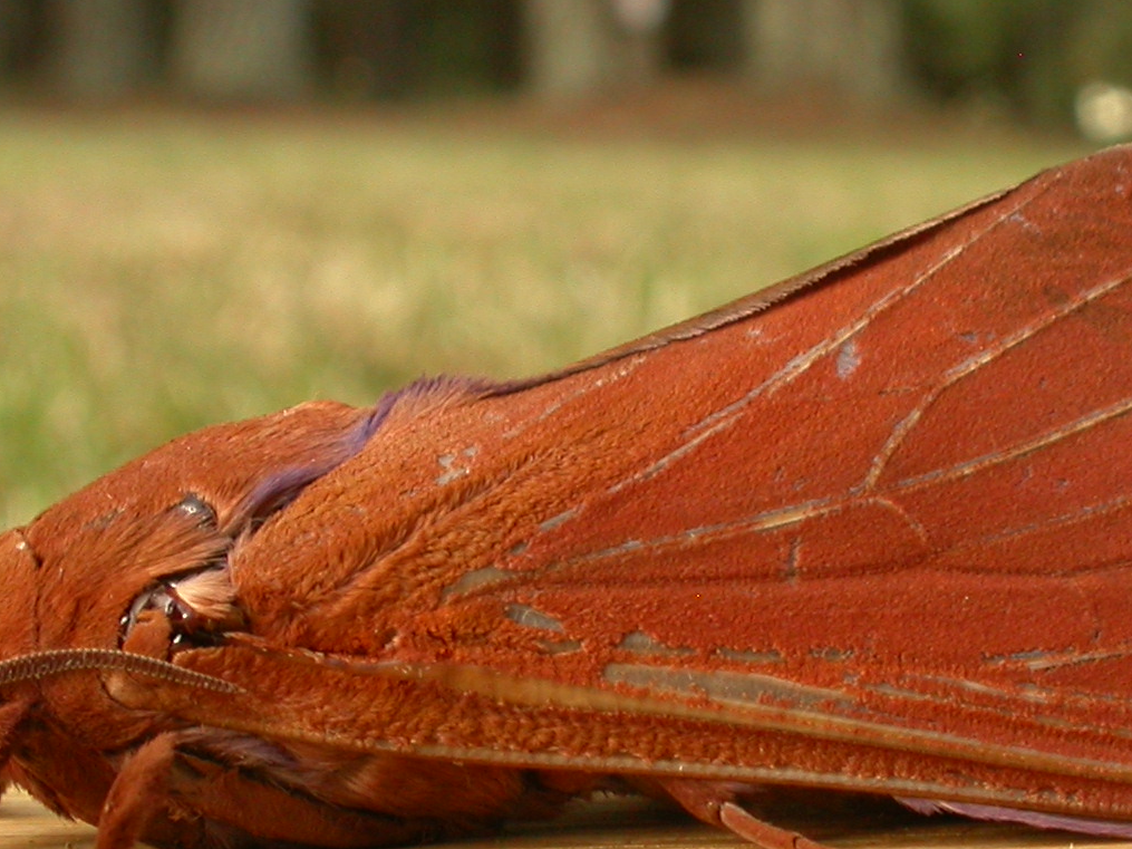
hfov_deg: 19.0
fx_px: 3368
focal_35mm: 103
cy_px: 498
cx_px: 764
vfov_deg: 14.4
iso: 100
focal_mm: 9.6
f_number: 5.7
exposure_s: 1/9.5
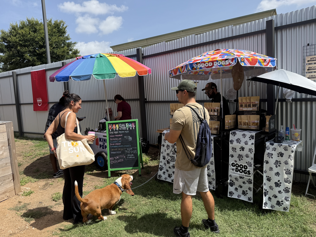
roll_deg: +3.1
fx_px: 219
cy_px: 118
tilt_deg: -4.3
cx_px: 158
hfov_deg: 71.6
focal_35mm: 24
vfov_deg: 56.8
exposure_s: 1/3759
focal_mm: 6.76
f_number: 1.78
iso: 80
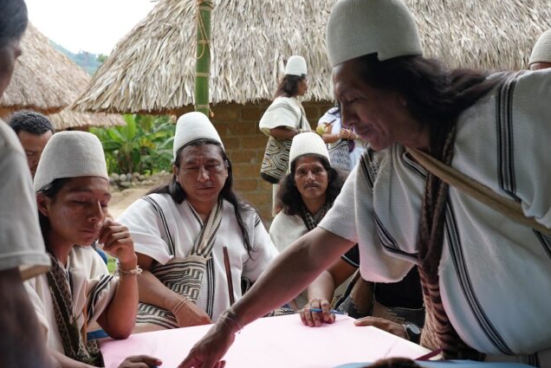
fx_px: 842
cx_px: 371
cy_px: 158
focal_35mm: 55
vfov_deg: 24.6
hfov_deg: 35.8
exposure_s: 1/160
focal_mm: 35
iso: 320
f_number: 4
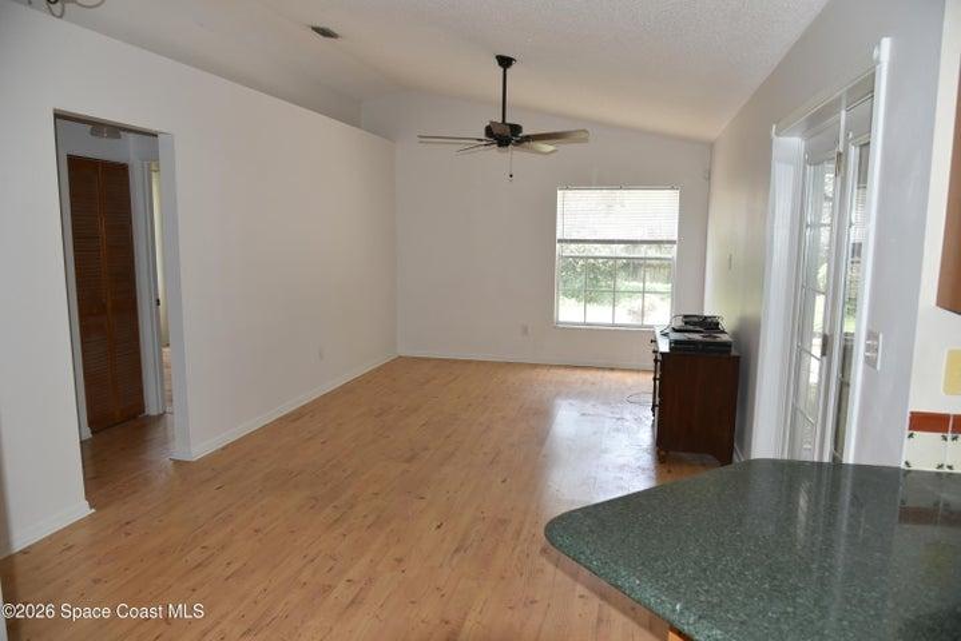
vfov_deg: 53.2
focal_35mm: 24
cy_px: 320
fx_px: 641
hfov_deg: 73.7
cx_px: 480
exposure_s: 1/125
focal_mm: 24
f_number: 5.6
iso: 800
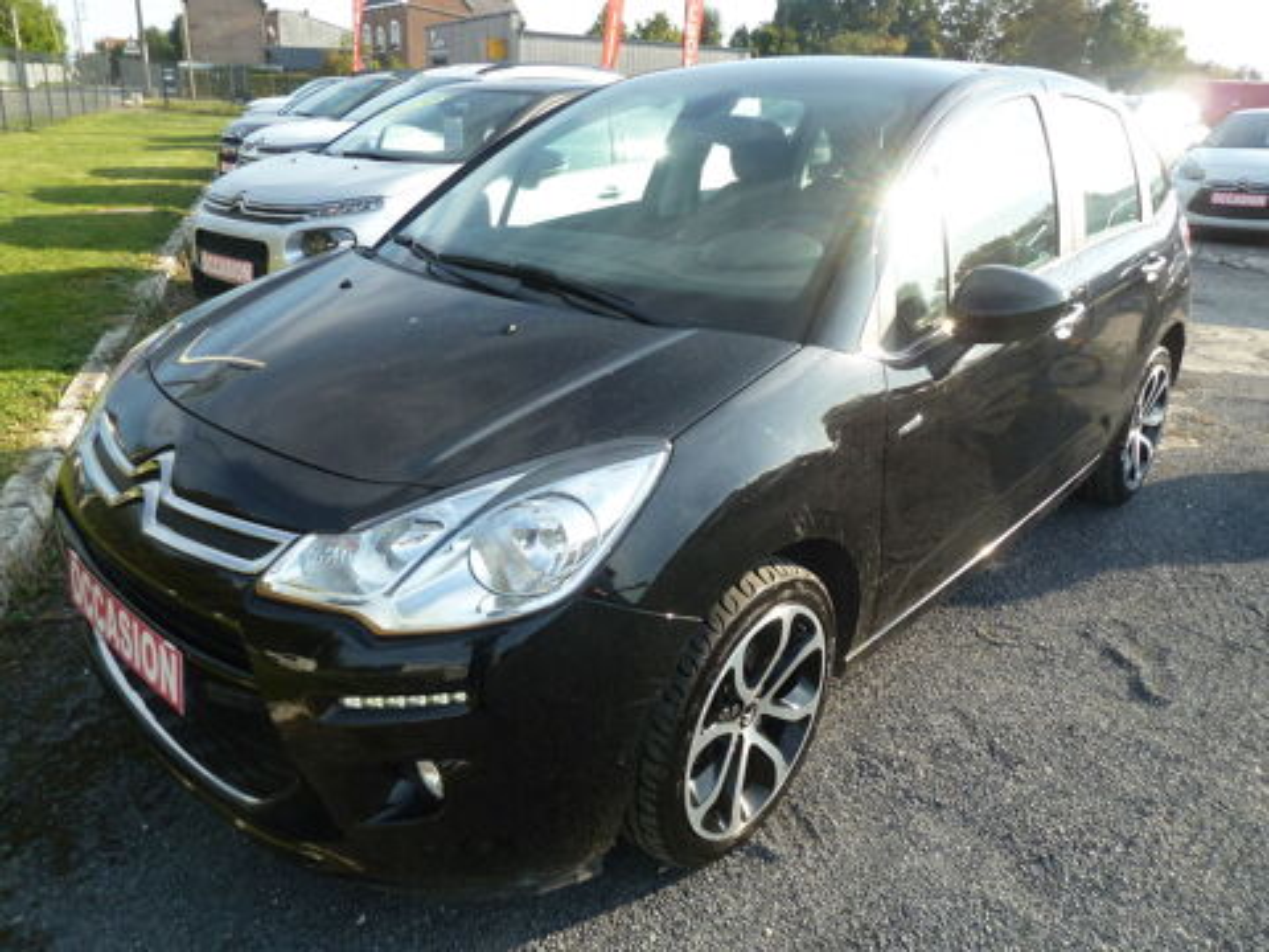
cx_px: 634
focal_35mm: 25
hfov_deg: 69.4
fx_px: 916
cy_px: 476
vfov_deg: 54.9
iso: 80
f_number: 4
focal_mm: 4.1
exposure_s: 1/160
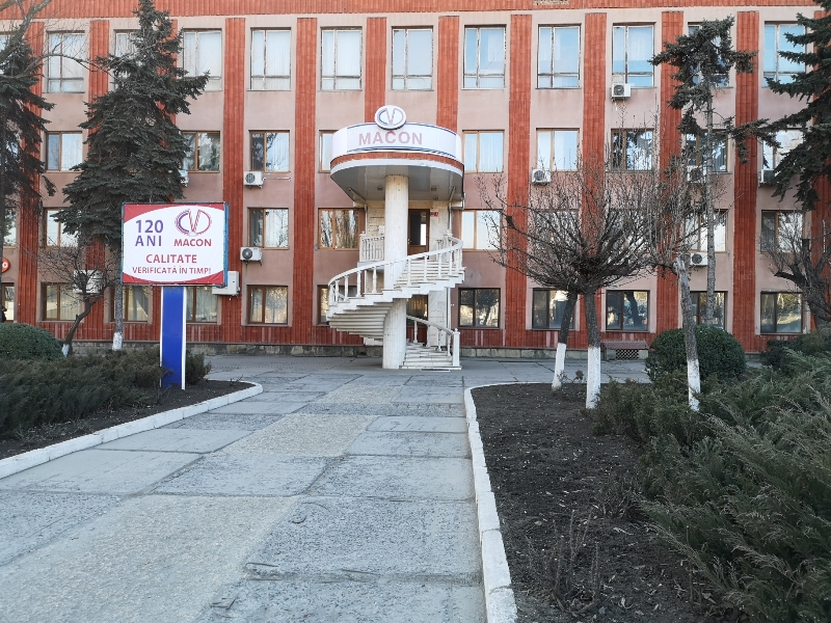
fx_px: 648
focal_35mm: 27
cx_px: 416
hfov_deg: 65.3
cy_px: 312
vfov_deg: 51.4
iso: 50
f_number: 1.8
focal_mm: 3.95
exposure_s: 1/206
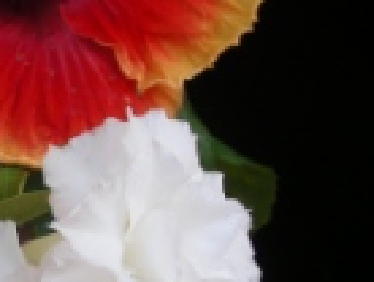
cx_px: -98
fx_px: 1331
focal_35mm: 123
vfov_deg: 12.1
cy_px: 100
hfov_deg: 15.3
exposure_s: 1/117
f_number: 4
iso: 50
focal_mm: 6.3
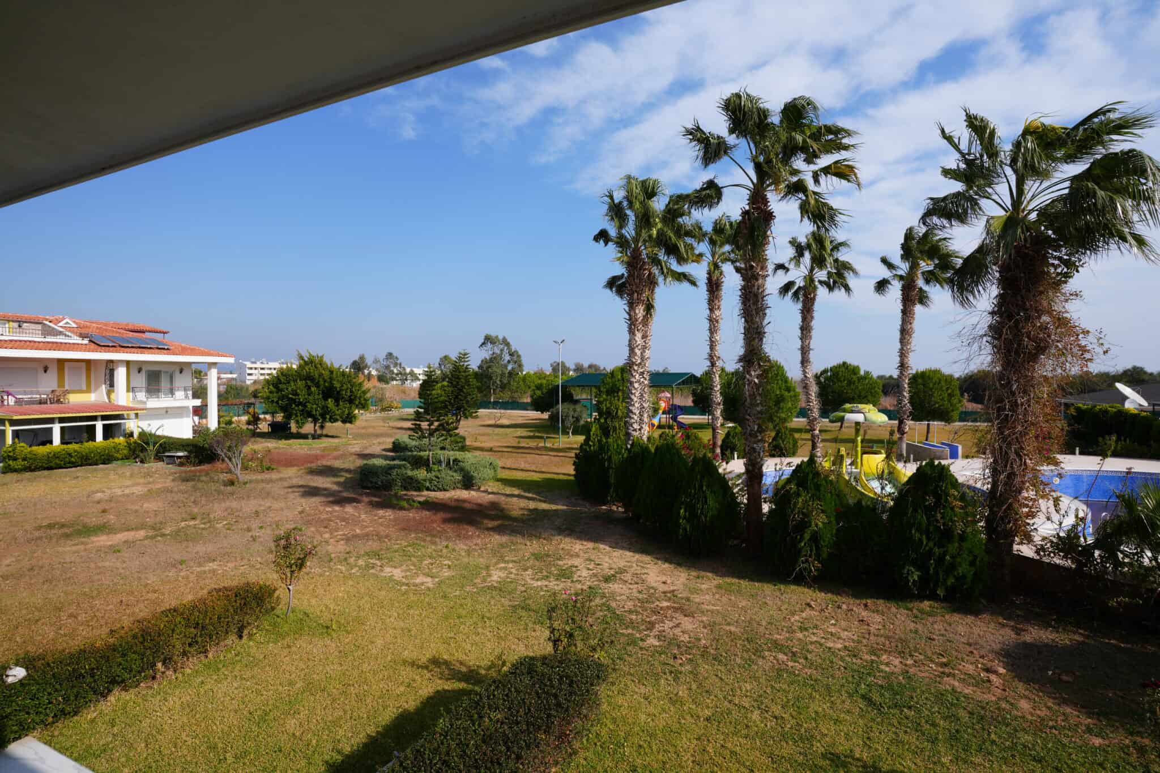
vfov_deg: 70.4
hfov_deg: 93.3
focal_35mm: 17
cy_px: 386
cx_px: 580
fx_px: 548
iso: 100
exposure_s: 1/160
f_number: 10
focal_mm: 17
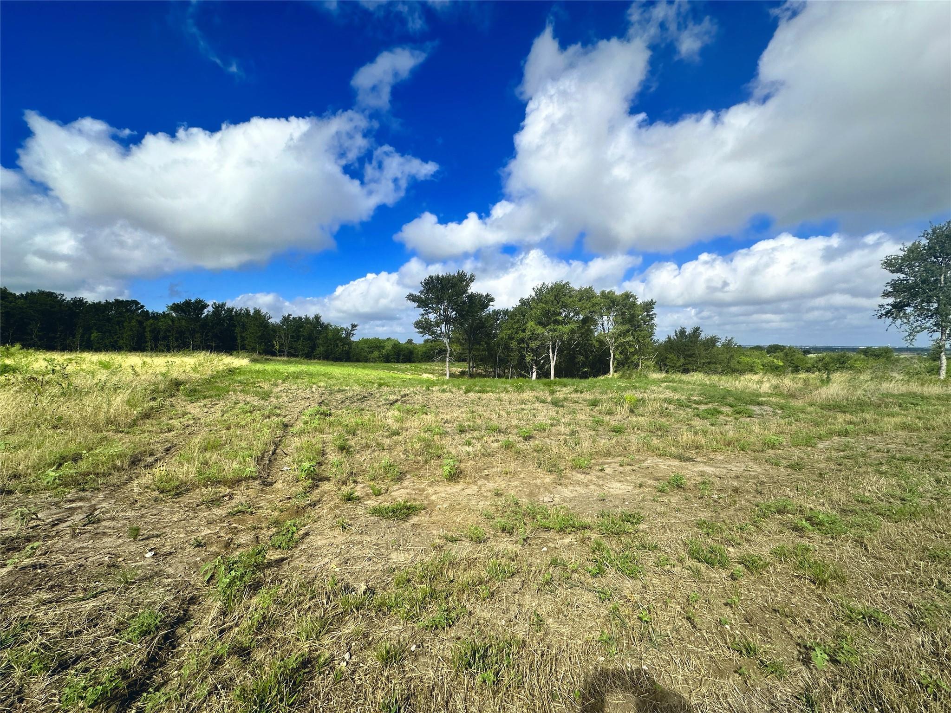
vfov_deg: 85.7
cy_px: 356
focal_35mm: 14
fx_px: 385
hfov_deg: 102.1
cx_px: 476
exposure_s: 1/2174
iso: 50
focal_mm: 2.22
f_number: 2.2
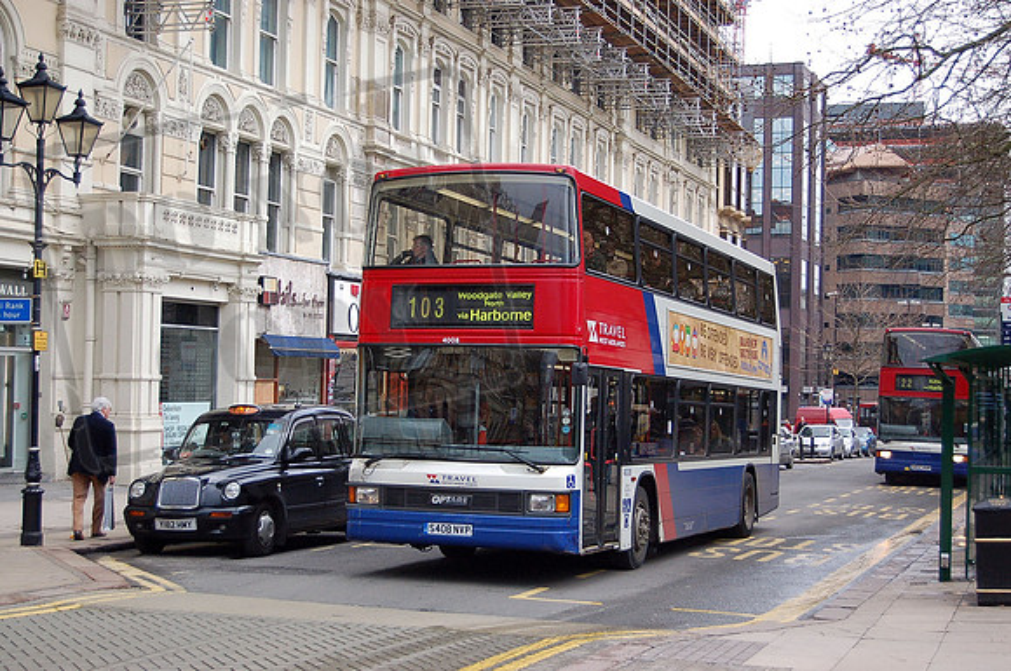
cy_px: 336
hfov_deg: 35.1
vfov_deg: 23.7
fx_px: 1599
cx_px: 506
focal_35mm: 57
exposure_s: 1/500
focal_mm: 38
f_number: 5
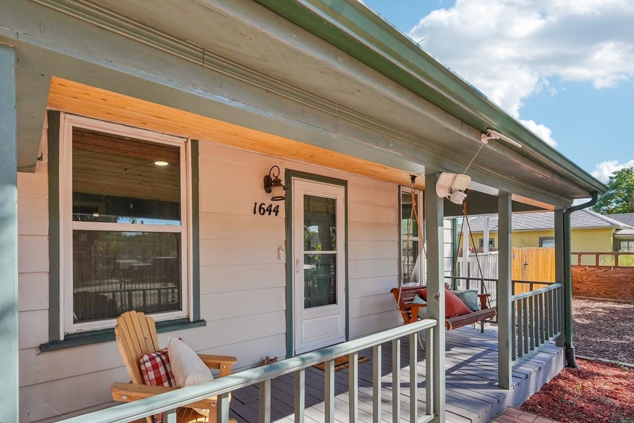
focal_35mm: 18
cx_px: 259
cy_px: 241
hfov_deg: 89.0
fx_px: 317
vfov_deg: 67.0
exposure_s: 1/500
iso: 800
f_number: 8
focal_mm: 10
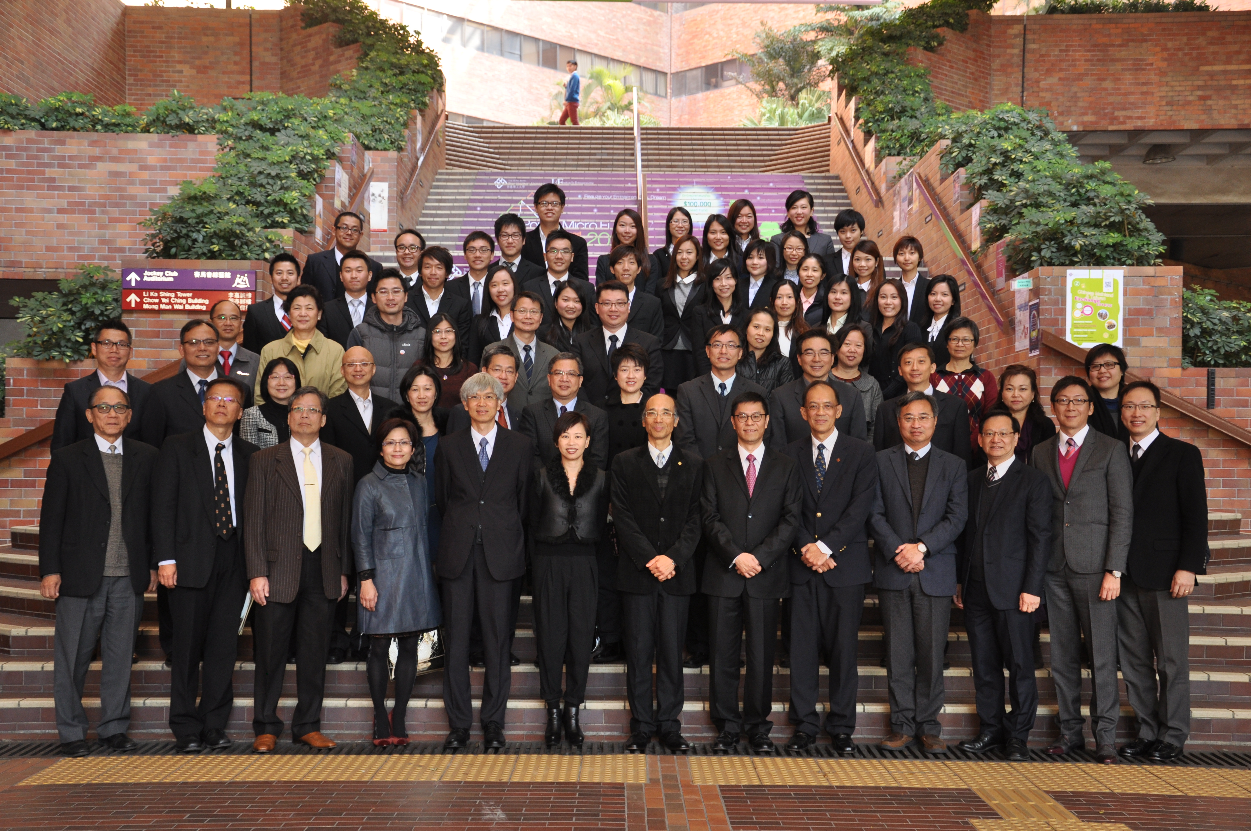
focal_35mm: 45
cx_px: 626
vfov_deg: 29.8
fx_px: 1562
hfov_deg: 43.7
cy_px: 416
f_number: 4.2
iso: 400
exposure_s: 1/60
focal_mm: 30
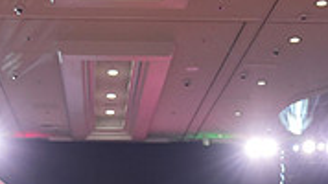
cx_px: 103
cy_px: 279
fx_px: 861
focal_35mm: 99
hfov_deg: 21.5
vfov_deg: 11.7
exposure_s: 1/500
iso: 1600
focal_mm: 29
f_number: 4
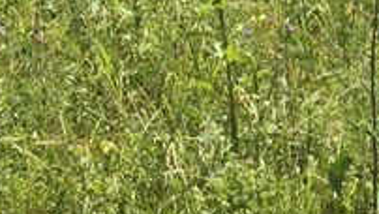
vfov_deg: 6.5
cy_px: -422
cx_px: 287
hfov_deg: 12.5
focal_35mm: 171
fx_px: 1720
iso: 25
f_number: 2.4
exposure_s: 1/1359
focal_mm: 3.3
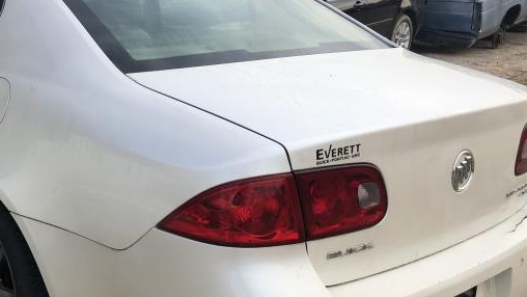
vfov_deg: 24.9
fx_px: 671
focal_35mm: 48
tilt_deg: -18.3
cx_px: 138
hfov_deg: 41.7
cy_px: 160
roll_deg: +1.3
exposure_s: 1/857
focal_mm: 3.99
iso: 20
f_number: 1.8
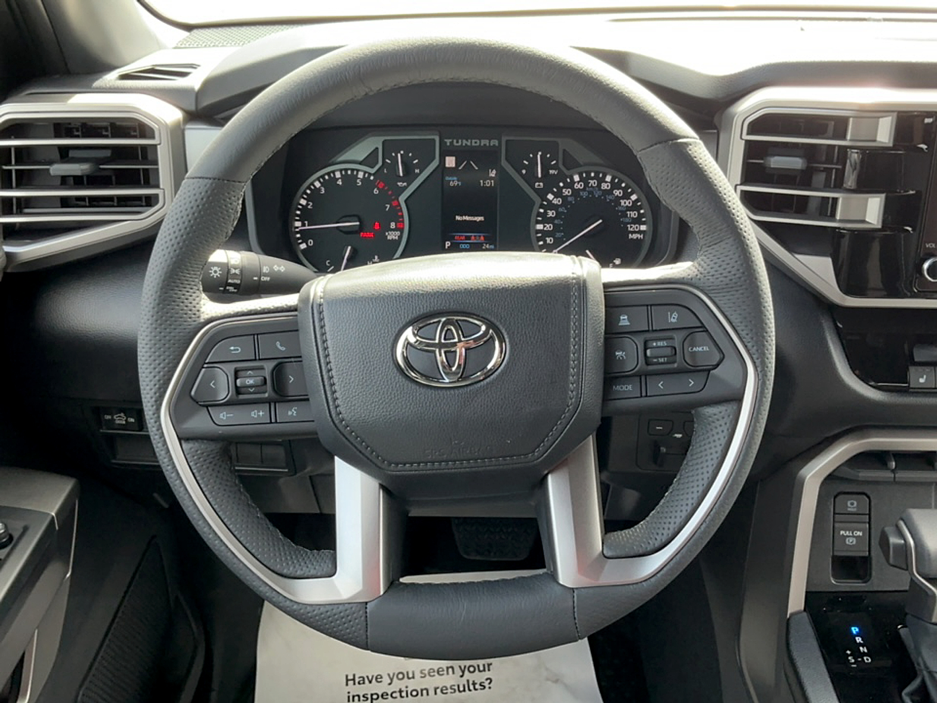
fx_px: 812
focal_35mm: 30
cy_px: 352
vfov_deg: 46.8
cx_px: 468
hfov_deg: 60.0
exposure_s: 1/60
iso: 50
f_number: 1.8
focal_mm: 3
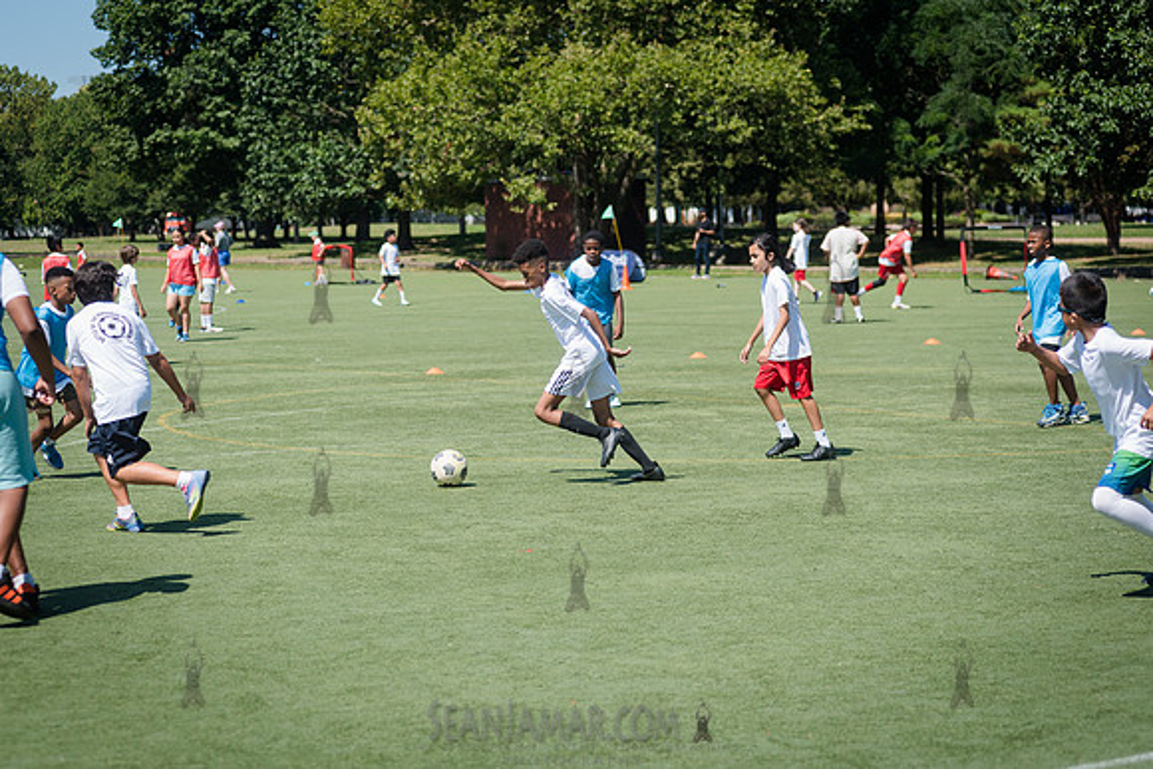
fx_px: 2755
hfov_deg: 23.6
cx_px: 576
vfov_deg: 15.9
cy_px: 384
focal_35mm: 86
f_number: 4
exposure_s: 1/1600
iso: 200
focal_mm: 86
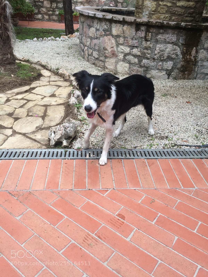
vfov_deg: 61.7
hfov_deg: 48.2
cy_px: 138
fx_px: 232
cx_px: 104
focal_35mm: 29
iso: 32
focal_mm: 4.15
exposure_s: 1/403
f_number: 2.2
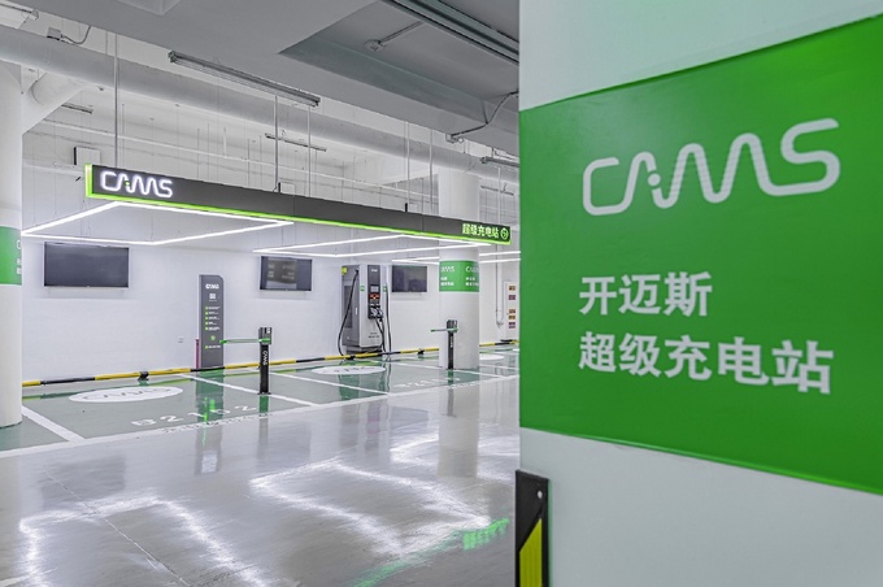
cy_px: 294
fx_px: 588
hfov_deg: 73.8
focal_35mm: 24
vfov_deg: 53.0
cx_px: 442
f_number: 4
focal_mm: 24
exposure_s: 1/2
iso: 100
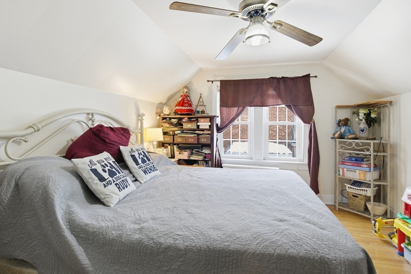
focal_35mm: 18
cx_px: 206
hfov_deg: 90.0
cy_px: 137
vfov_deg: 67.4
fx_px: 206
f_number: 7.1
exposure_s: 1/125
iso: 800
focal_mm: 12
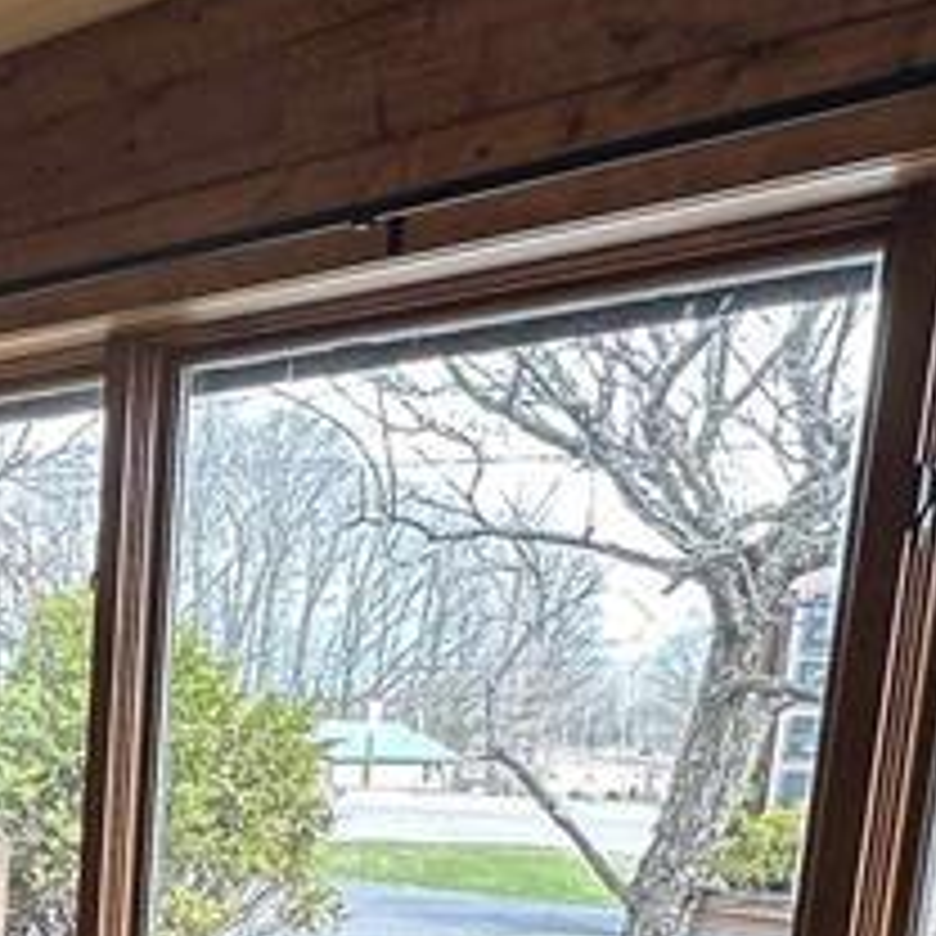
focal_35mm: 61
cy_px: 1102
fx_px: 1866
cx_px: -261
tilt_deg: -9.7
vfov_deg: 25.5
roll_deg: -1.0
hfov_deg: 24.7
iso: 40
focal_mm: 2.22
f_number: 2.2
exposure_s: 1/99
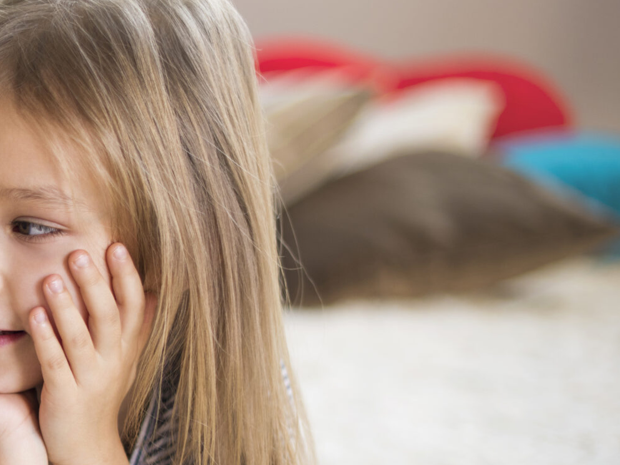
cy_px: 427
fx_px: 2221
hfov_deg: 15.2
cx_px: -177
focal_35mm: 124
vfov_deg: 11.9
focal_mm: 50
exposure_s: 1/125
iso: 160
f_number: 2
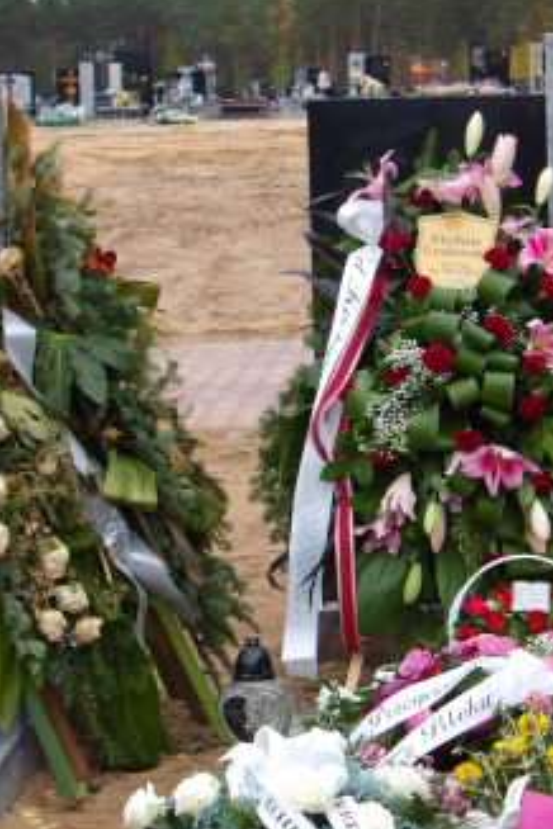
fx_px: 2488
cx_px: 441
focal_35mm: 108
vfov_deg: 18.9
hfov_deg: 12.6
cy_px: 553
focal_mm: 9.4
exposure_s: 1/30
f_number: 4.2
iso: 114
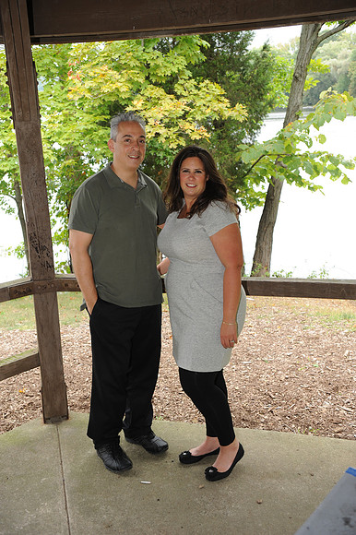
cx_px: 178
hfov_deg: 30.5
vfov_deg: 44.5
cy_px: 268
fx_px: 653
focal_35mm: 44
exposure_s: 1/160
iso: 500
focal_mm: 44
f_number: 5.6
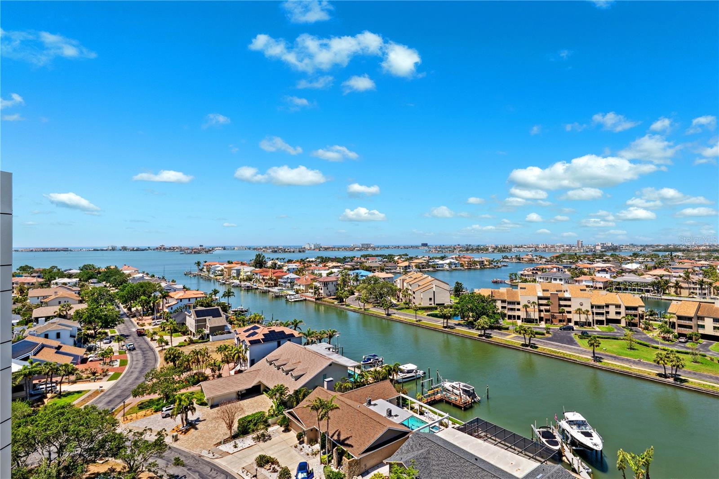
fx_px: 359
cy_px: 240
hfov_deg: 90.0
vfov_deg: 67.4
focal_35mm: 18
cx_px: 360
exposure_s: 1/2000
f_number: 8
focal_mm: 18
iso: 400
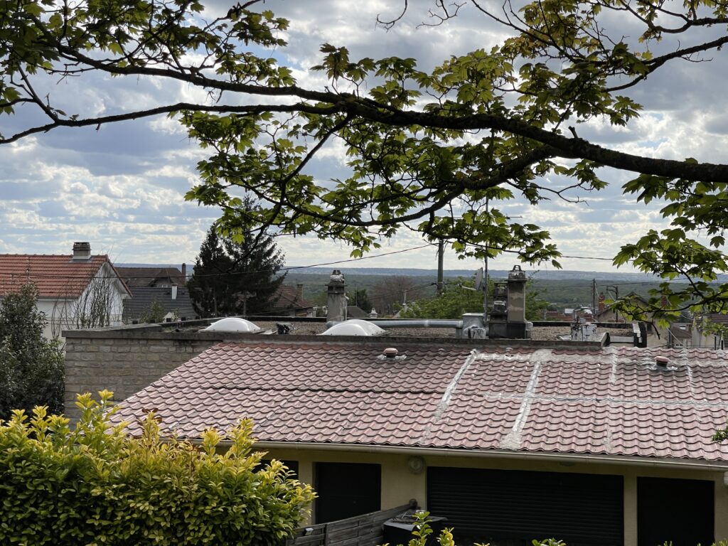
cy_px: 273
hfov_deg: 30.3
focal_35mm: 64
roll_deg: -0.4
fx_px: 1346
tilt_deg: +0.9
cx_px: 364
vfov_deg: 22.9
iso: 20
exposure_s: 1/1376
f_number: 2.2
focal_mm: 7.5
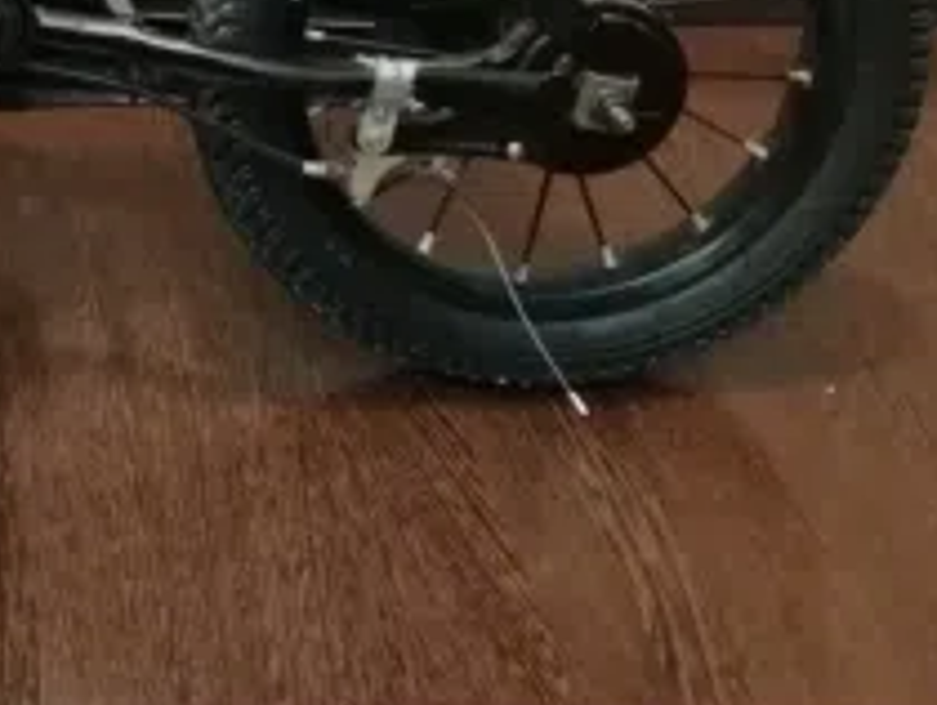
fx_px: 1978
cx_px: -250
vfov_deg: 18.1
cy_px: -339
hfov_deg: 23.8
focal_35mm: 73
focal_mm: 5.25
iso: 2584
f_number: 16
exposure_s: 1/33.3
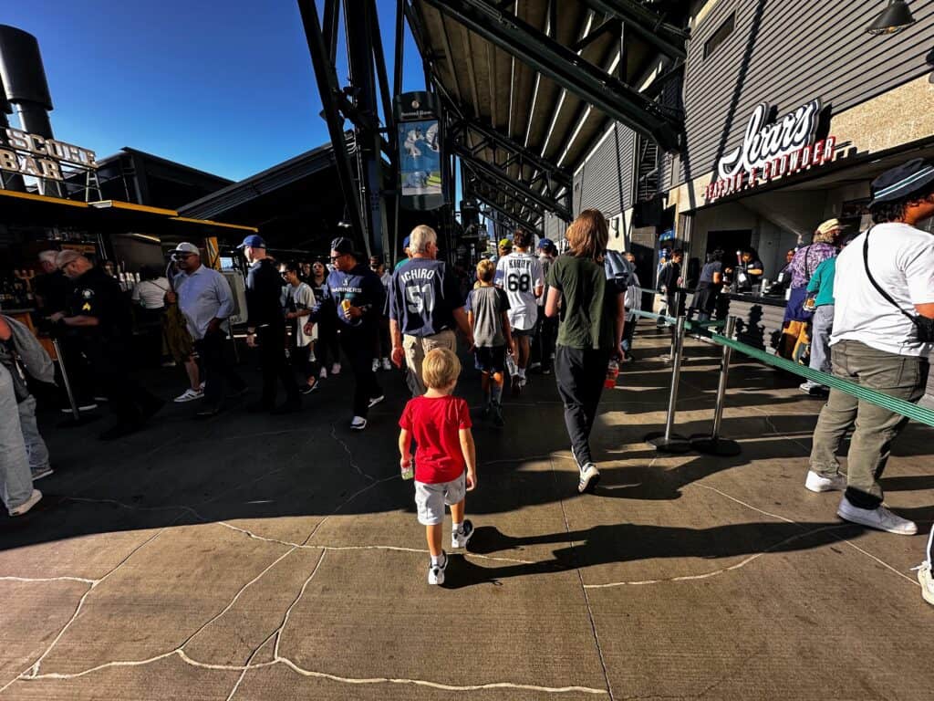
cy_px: 350
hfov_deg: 102.1
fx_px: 378
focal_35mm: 14
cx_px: 467
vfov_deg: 85.7
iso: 40
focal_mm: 2.22
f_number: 2.2
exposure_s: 1/460
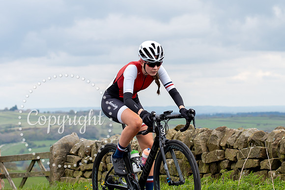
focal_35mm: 183
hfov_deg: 11.2
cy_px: 76
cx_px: 192
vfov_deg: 7.5
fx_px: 1448
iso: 200
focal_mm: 75
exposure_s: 1/640
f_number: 4.5
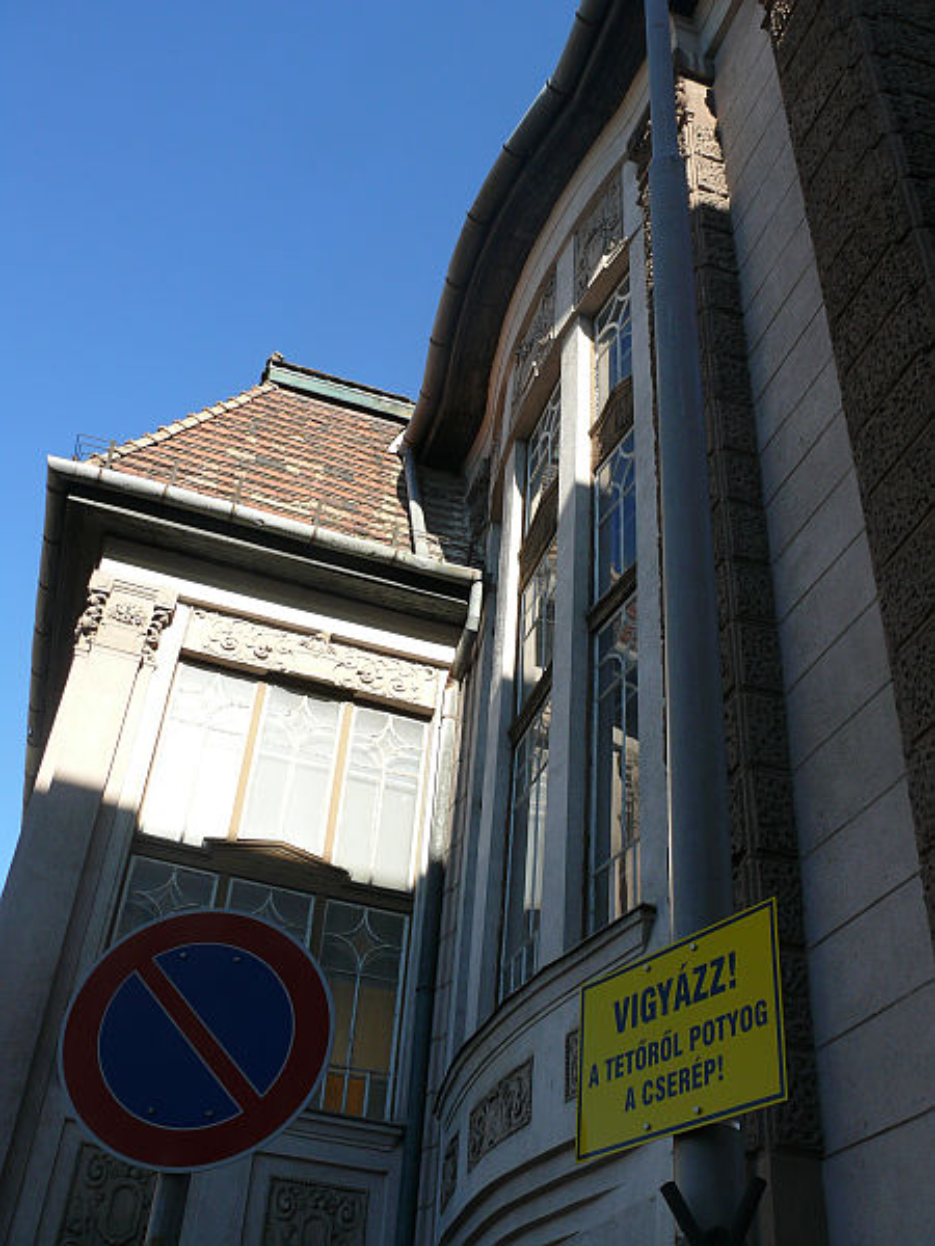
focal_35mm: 35
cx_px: 468
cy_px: 623
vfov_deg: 52.6
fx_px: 1260
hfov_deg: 40.7
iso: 100
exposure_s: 1/250
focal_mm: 7.4
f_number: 5.6
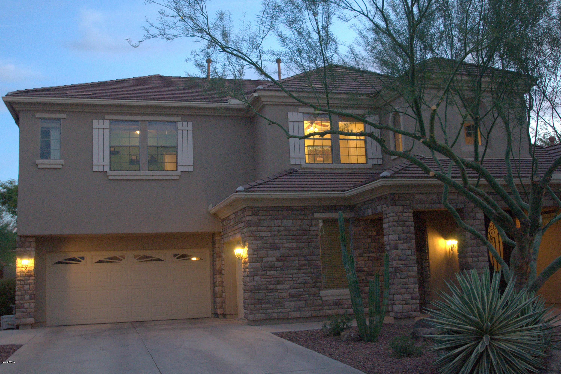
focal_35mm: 36
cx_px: 280
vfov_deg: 36.8
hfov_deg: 53.2
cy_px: 187
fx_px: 561
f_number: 4.5
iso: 1000
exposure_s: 1/30
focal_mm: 24
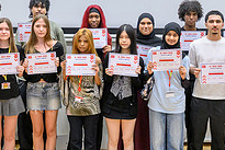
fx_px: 694
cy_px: 9
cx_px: 49
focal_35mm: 111
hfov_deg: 18.3
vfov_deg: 12.3
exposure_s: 1/500
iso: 4000
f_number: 2.8
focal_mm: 39
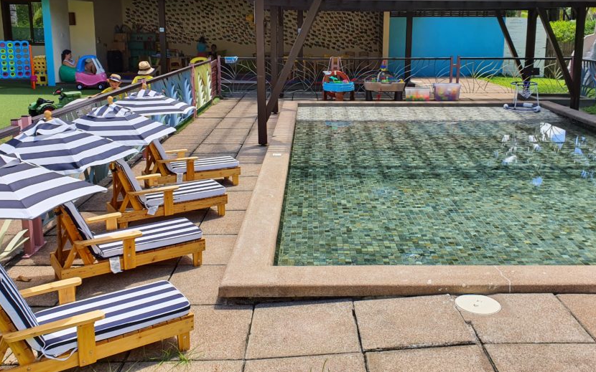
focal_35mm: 34
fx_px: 552
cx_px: 337
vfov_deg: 37.0
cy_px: 129
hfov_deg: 56.5
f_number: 2.4
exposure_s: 1/560
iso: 50
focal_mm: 4.3
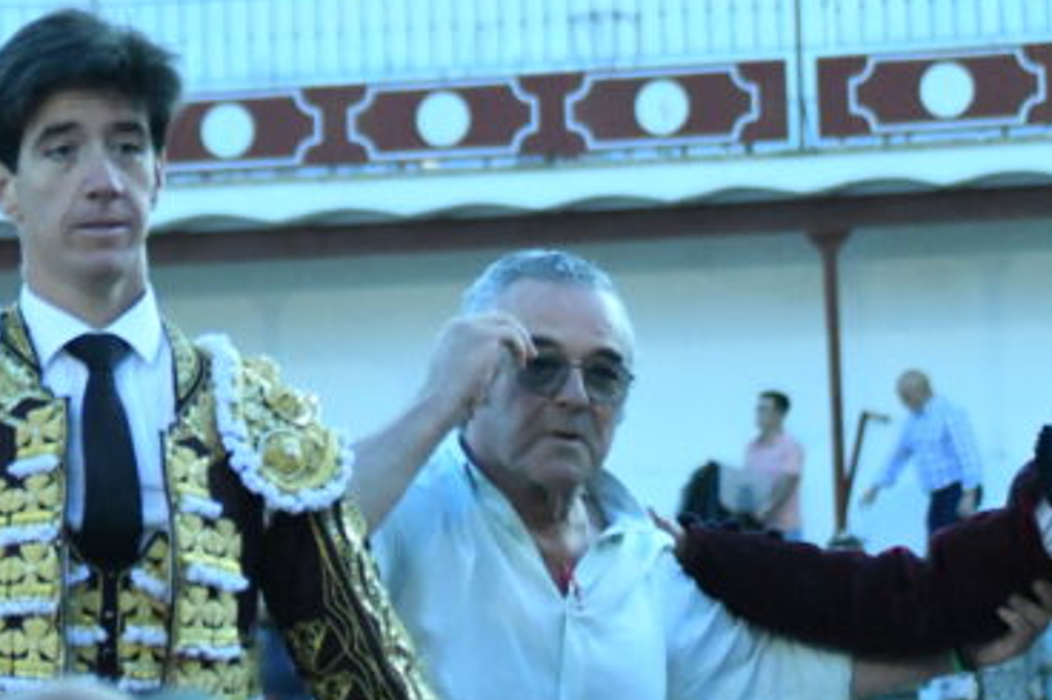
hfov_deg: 9.4
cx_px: 360
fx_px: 6396
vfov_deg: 6.3
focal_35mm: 219
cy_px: 260
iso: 18000
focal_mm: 70
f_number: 4
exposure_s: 1/2000
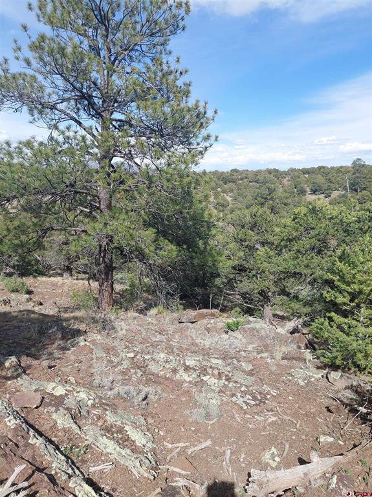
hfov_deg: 56.8
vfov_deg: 71.6
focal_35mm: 24
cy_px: 248
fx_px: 344
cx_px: 186
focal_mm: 5.23
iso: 40
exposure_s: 1/1377
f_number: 1.8
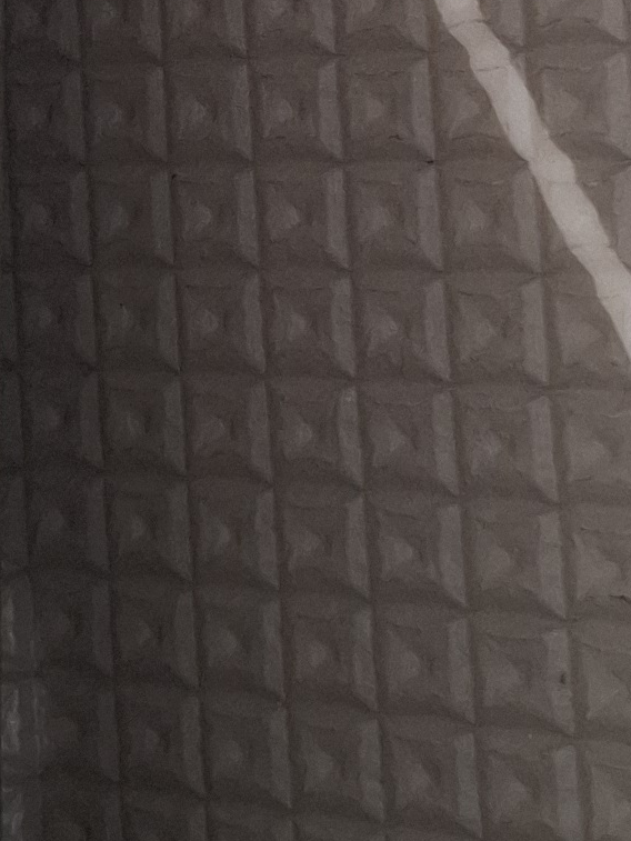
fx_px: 3013
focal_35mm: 124
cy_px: -328
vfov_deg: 15.0
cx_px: 160
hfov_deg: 11.9
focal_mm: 5.54
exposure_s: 1/120
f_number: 1.8
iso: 200
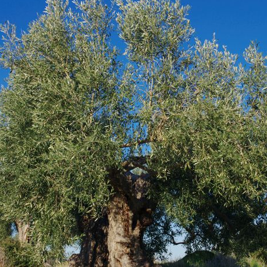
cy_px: 149
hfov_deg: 38.3
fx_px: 384
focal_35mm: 44
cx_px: 132
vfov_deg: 38.3
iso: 100
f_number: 8
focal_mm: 23
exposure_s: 1/250
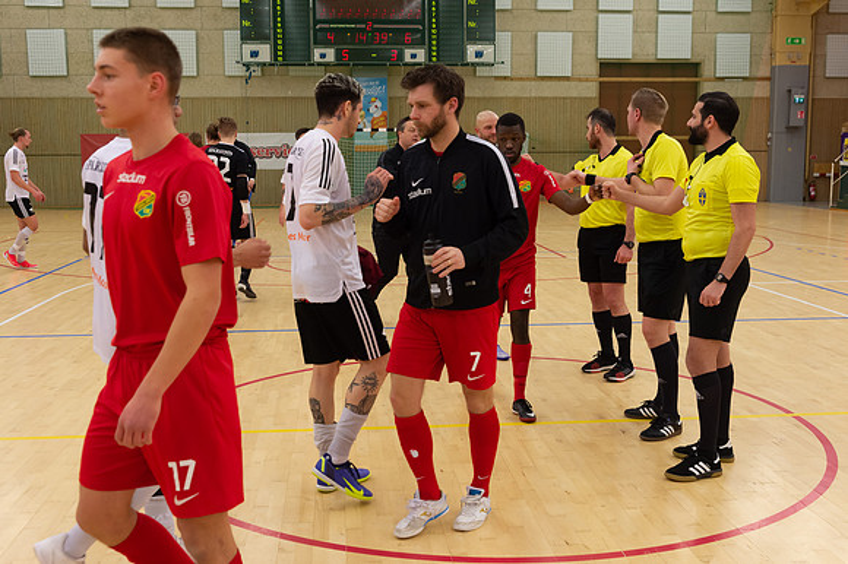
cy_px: 282
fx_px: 942
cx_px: 424
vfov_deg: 33.4
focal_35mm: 40
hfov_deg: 48.5
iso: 1250
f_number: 4
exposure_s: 1/320
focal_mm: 40
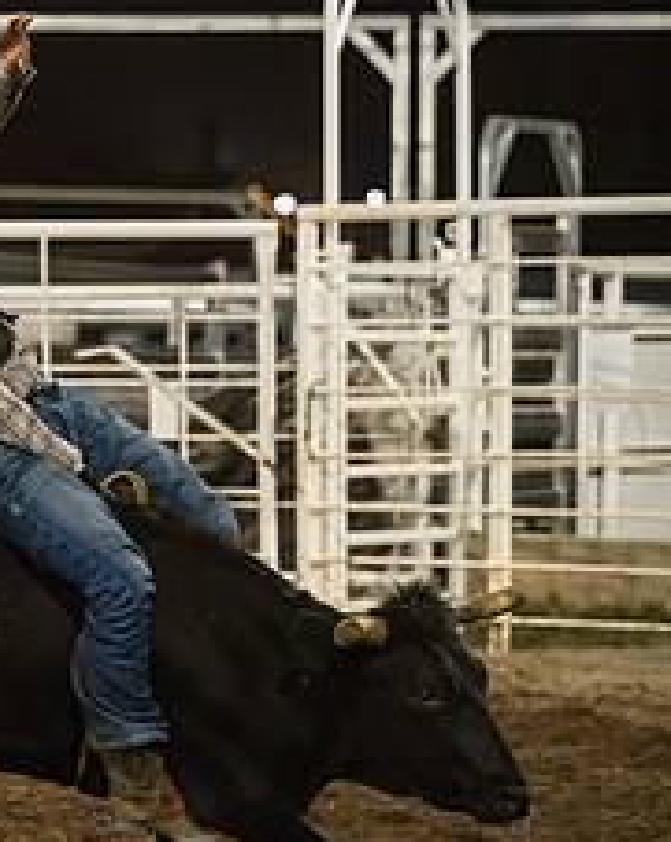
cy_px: 493
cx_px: -380
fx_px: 9054
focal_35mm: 364
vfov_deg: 5.3
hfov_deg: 4.2
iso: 3200
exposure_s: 1/500
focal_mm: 130
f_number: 3.2
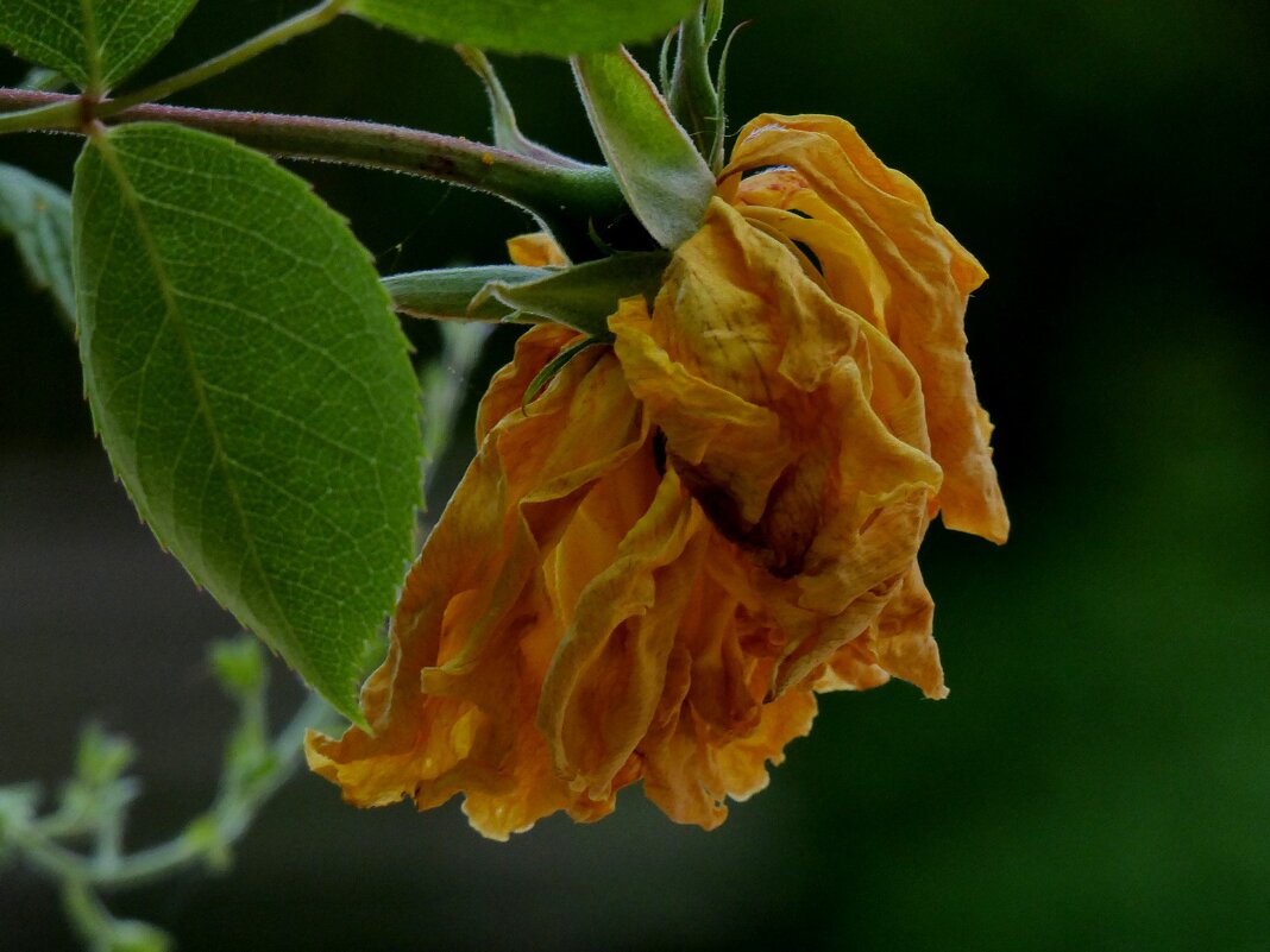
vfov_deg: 3.4
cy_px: 476
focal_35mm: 440
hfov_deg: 4.5
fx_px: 16143
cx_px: 635
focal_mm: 78.8
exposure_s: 1/100
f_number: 5.6
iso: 200
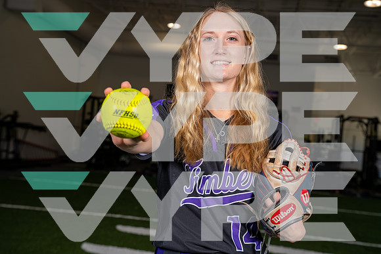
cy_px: 127
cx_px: 190
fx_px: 593
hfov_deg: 35.6
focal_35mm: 56
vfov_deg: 24.2
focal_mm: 56
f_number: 5.6
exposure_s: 1/200
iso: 200
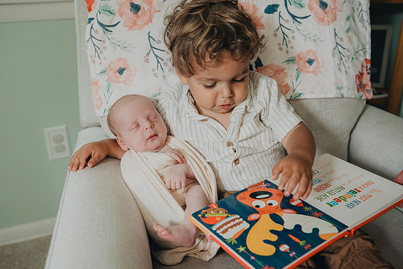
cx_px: 188
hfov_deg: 54.2
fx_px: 394
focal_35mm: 35
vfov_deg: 37.7
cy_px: 130
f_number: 3.5
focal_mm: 32
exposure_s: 1/160
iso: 3200
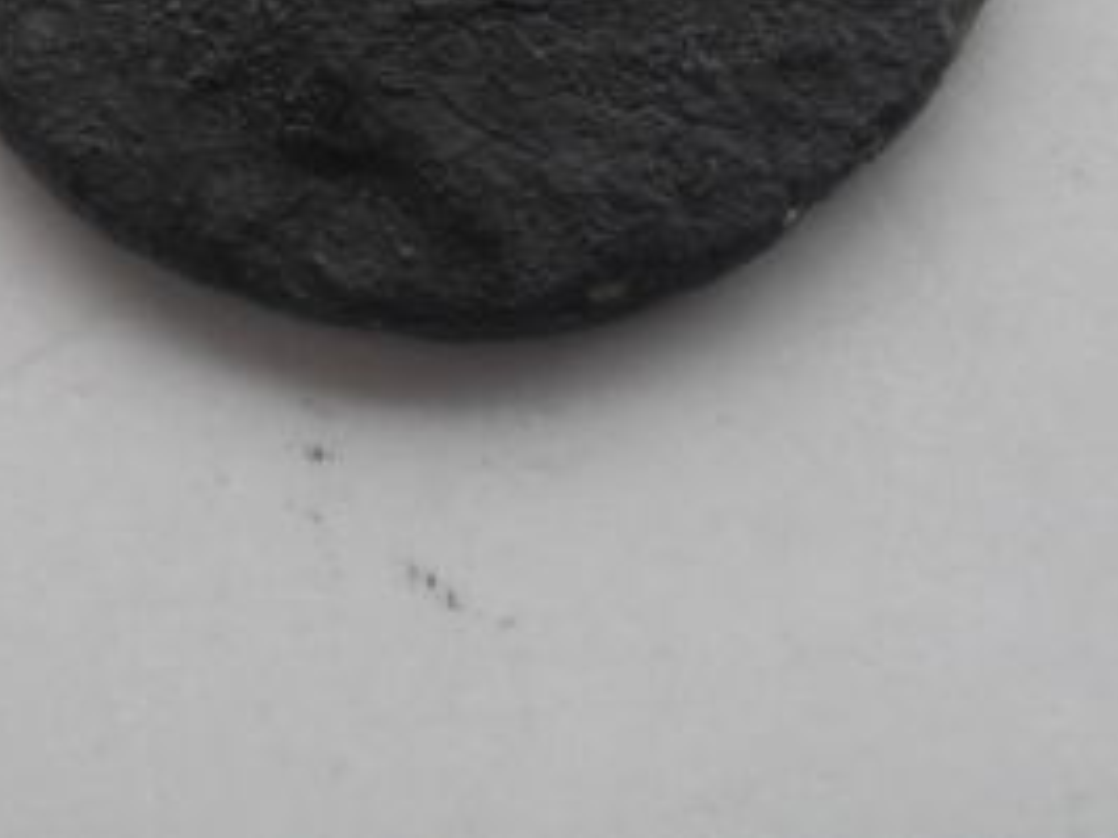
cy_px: -101
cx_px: 498
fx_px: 3842
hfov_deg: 16.6
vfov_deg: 12.2
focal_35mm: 119
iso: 160
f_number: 3.4
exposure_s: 1/90
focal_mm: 8.4
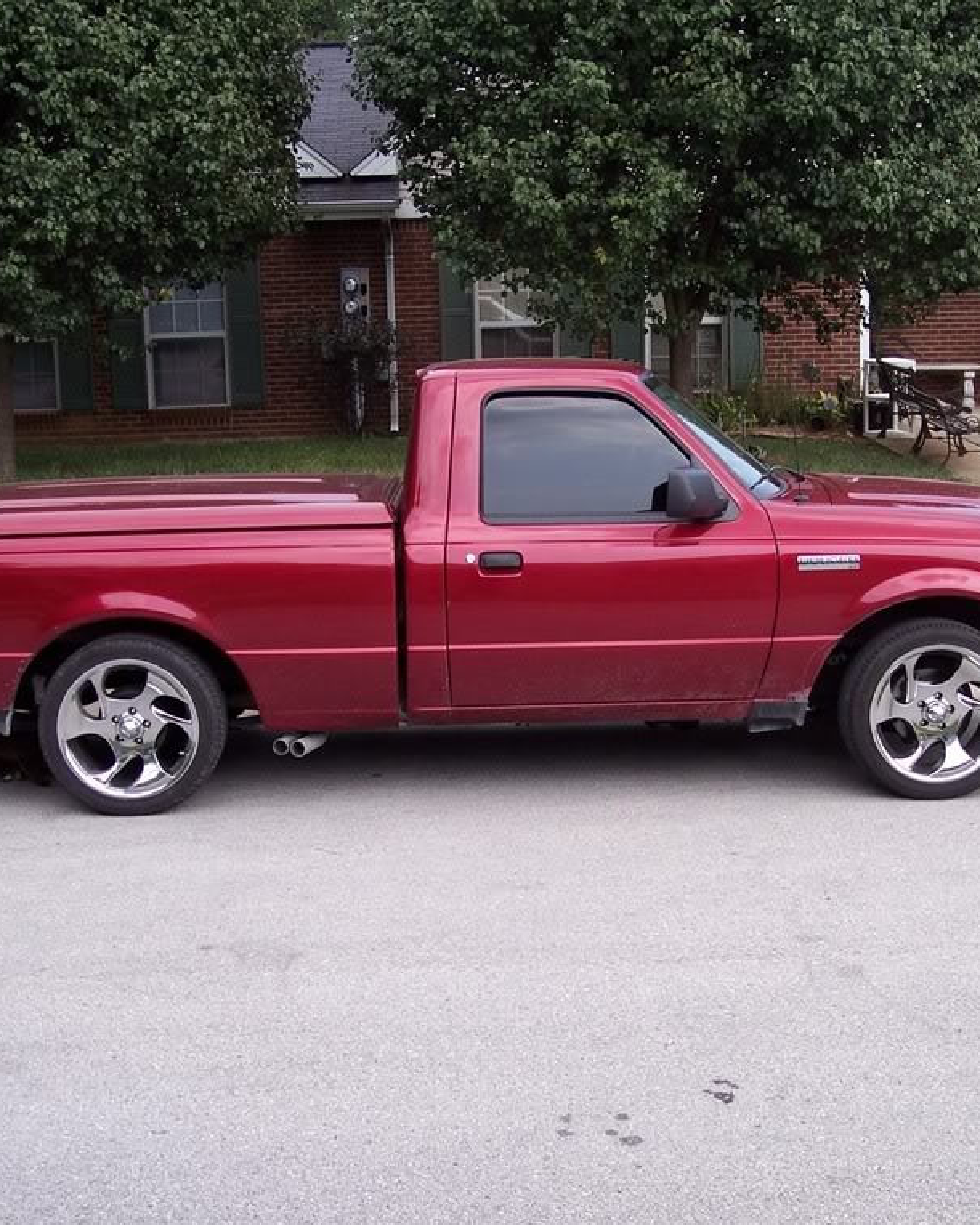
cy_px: 614
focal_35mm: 51
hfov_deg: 29.7
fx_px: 1849
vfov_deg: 36.7
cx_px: 529
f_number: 3.4
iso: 100
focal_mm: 8
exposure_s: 1/500
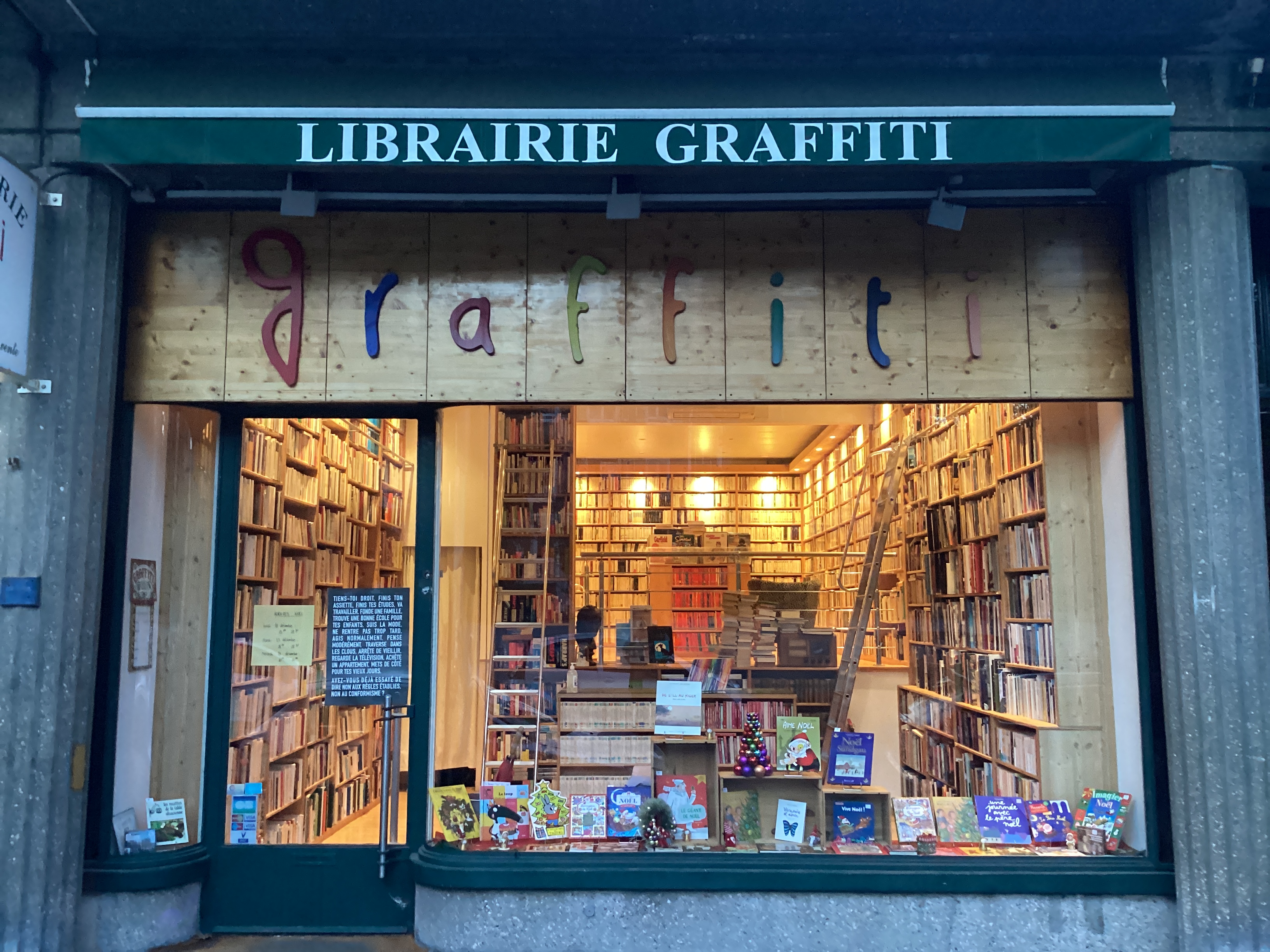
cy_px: 476
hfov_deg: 58.4
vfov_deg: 45.4
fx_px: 1137
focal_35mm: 31
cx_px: 635
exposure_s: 1/33
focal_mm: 3.3
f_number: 2.4
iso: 320
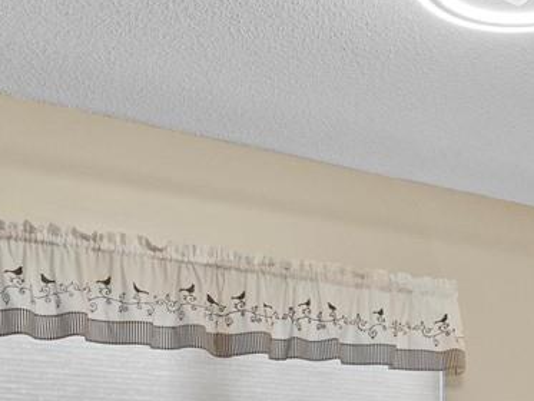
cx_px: 389
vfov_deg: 21.8
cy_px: 531
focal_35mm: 60
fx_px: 926
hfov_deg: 31.7
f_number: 8
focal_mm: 7
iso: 800
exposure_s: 1/20
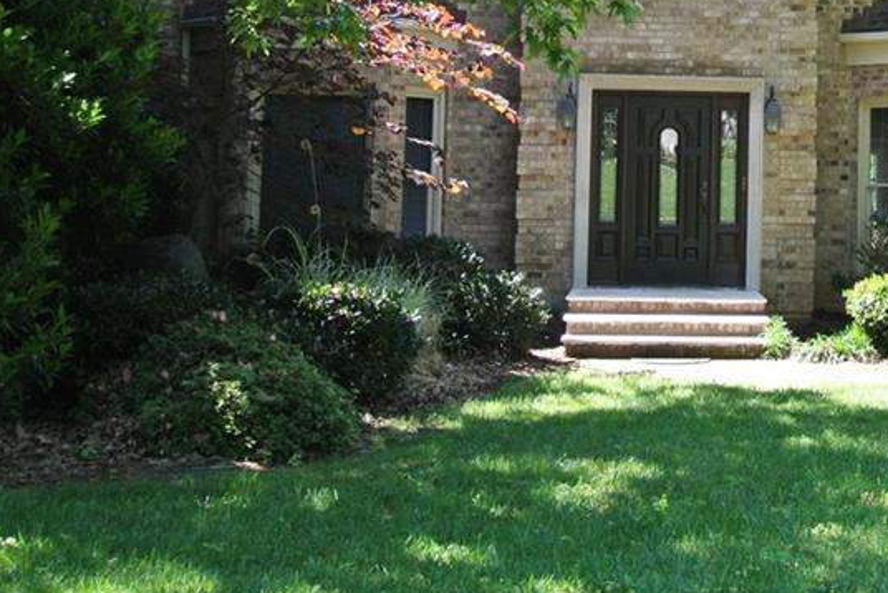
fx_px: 1604
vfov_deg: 20.5
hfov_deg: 30.1
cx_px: 724
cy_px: 53
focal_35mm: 65
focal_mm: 12.7
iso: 400
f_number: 3.8
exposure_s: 1/500
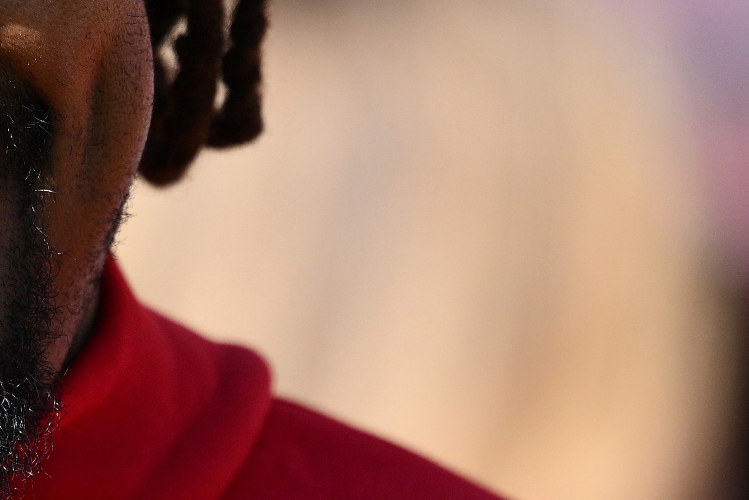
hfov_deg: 1.1
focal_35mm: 1913
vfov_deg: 0.7
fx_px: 39801
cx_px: -162
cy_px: 235
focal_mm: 400
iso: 360
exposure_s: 1/3200
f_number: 2.8
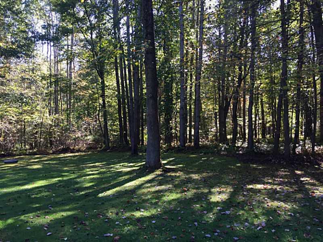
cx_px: 162
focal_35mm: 29
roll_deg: +0.3
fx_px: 271
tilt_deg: +0.0
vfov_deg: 48.2
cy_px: 121
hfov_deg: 61.7
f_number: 2.2
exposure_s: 1/120
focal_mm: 4.15
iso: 40
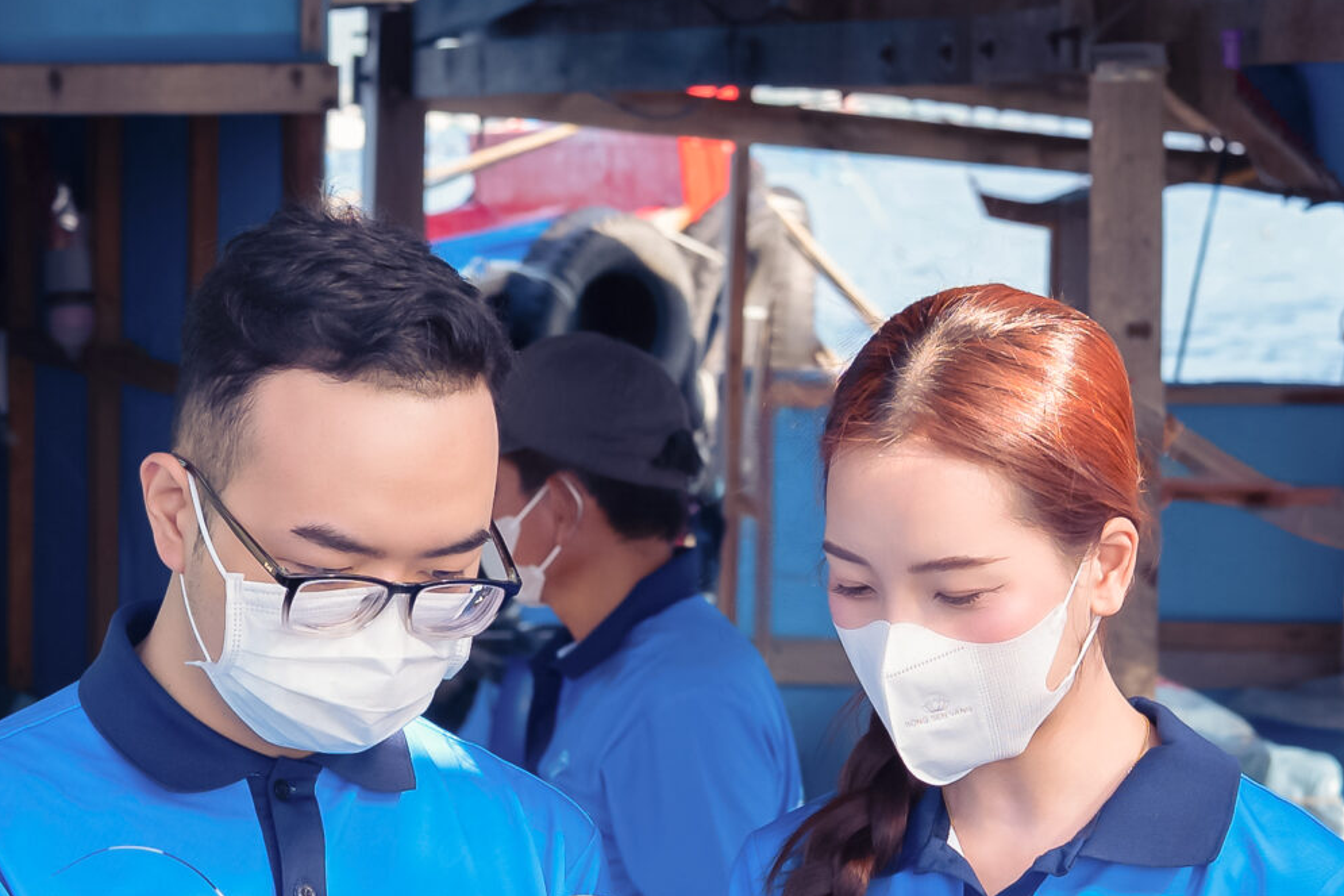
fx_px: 5188
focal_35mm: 139
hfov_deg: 14.7
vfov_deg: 9.7
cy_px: 1048
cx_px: 524
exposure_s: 1/200
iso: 125
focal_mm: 36
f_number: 4.5
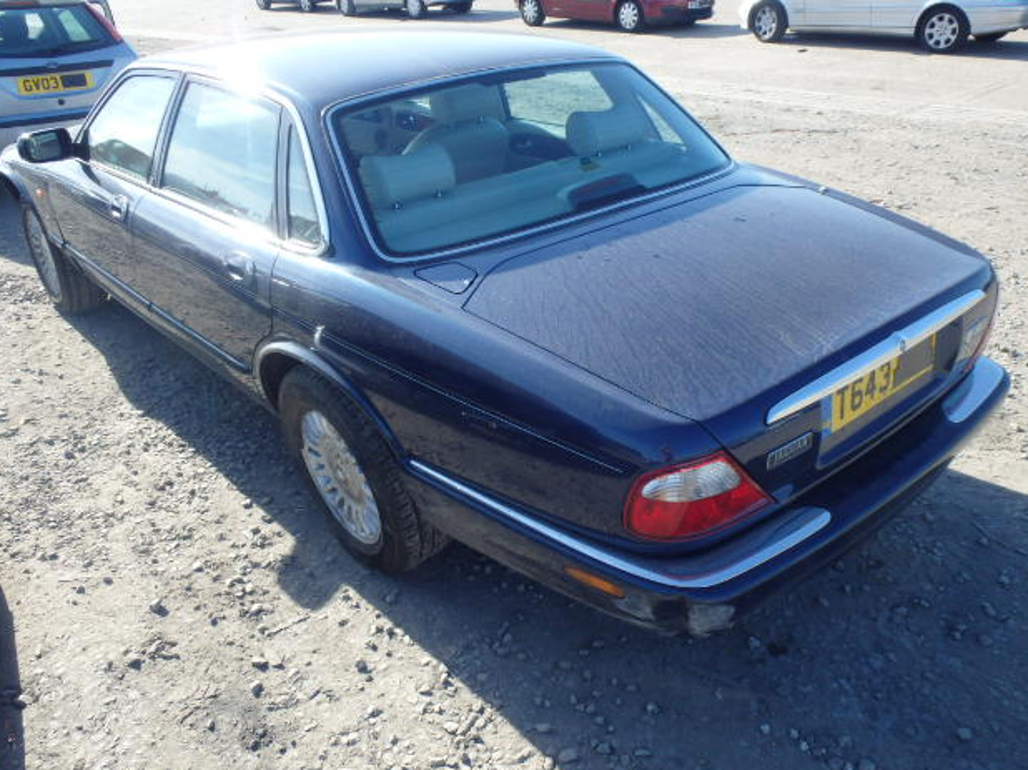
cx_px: 511
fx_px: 861
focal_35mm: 29
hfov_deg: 61.7
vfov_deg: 48.2
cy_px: 383
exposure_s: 1/500
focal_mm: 5
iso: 200
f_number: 3.9
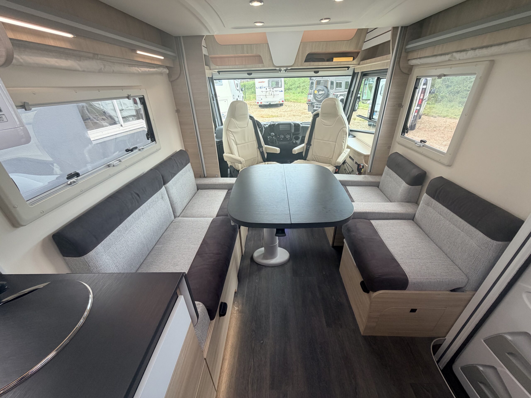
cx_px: 266
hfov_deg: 102.1
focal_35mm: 14
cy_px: 199
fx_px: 215
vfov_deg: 85.7
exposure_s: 1/121
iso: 80
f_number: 2.2
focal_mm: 2.22
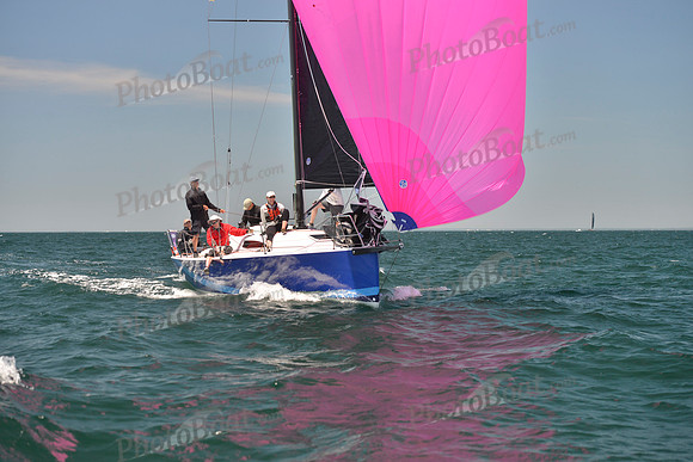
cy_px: 231
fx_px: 1444
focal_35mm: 75
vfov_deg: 18.2
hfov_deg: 27.0
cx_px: 346
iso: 400
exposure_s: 1/800
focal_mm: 75
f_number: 5
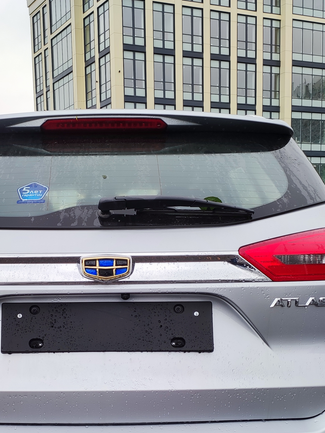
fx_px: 438
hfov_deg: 40.0
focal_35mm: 35
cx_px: 100
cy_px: 330
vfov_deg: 50.2
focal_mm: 4.74
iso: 91
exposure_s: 1/120
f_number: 1.79
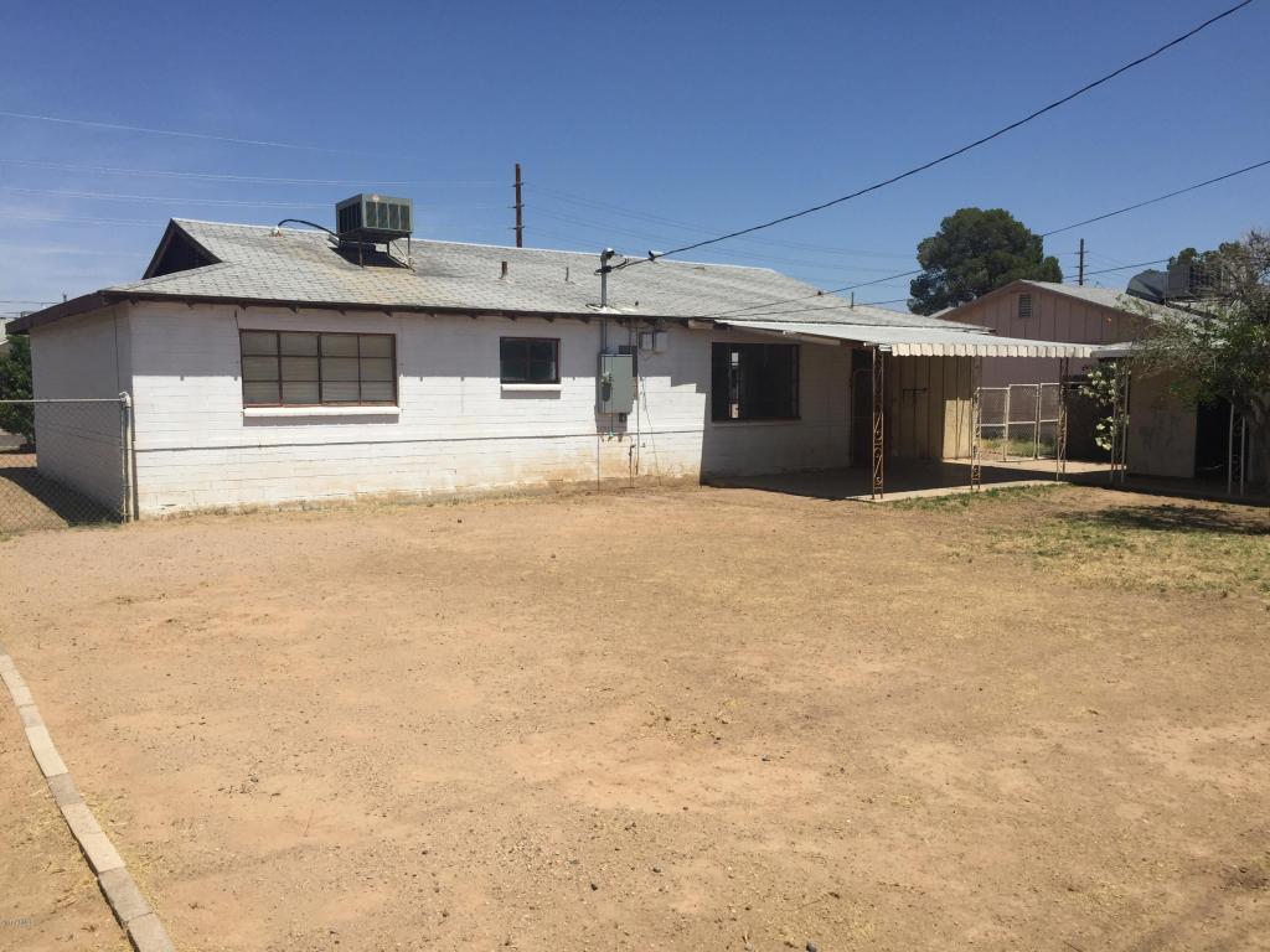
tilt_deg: -4.4
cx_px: 635
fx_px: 1064
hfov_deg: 61.7
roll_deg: +0.3
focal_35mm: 29
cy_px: 476
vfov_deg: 48.2
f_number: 2.2
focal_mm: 4.15
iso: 32
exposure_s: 1/3968
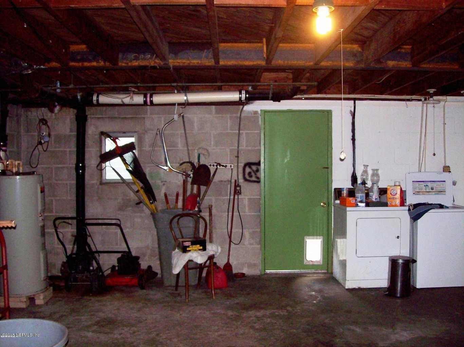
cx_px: 232
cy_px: 174
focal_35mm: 36
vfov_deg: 39.6
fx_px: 482
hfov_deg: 51.4
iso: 80
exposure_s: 1/64
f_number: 2.7
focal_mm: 6
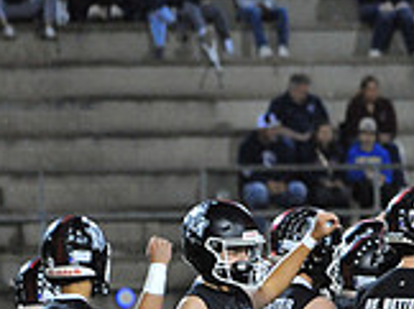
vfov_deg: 2.1
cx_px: 708
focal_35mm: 723
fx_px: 8634
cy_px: 358
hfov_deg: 2.7
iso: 6400
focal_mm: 210
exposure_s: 1/160
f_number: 6.3
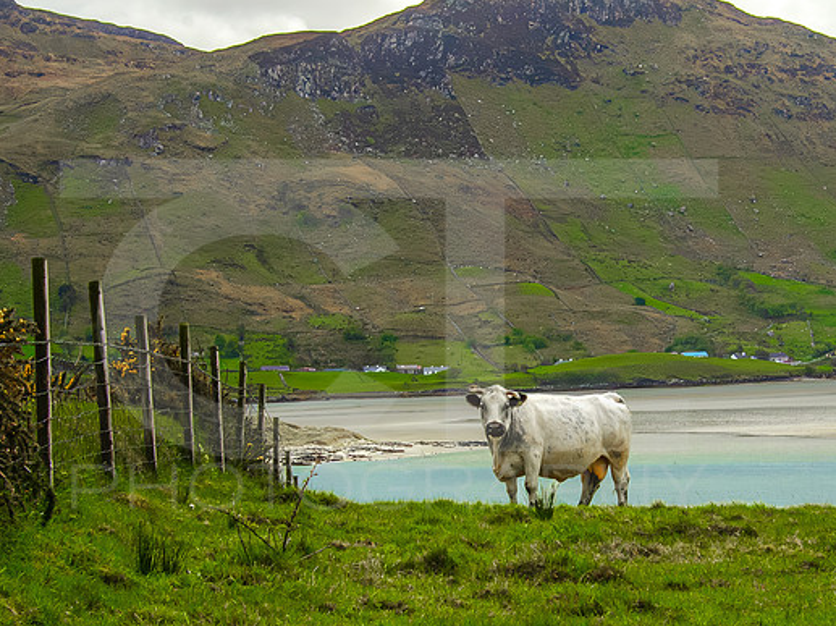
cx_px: 530
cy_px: 438
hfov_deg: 15.2
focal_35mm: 130
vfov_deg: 11.4
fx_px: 3137
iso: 800
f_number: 16
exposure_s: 1/250
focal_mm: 52
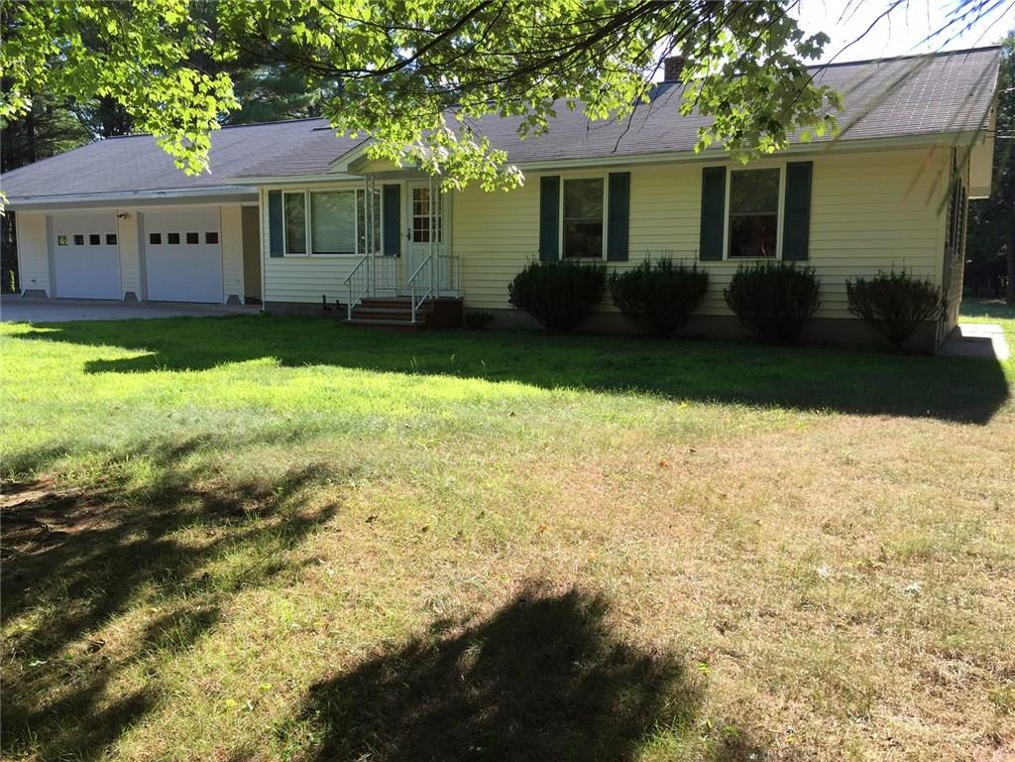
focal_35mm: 29
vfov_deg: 48.2
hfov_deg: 61.7
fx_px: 850
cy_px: 381
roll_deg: -0.6
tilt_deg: -8.6
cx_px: 508
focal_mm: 4.15
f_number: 2.2
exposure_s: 1/471
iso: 32
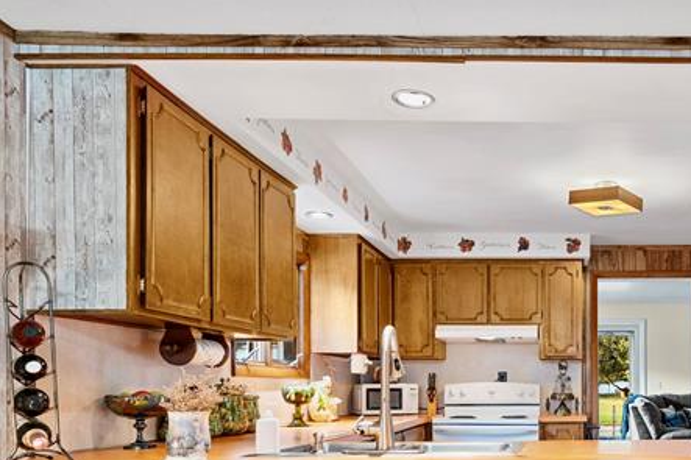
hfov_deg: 48.4
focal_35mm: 37
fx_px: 710
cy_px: 402
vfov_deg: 34.2
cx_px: 572
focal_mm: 16
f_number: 2.8
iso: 1000
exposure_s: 1/30
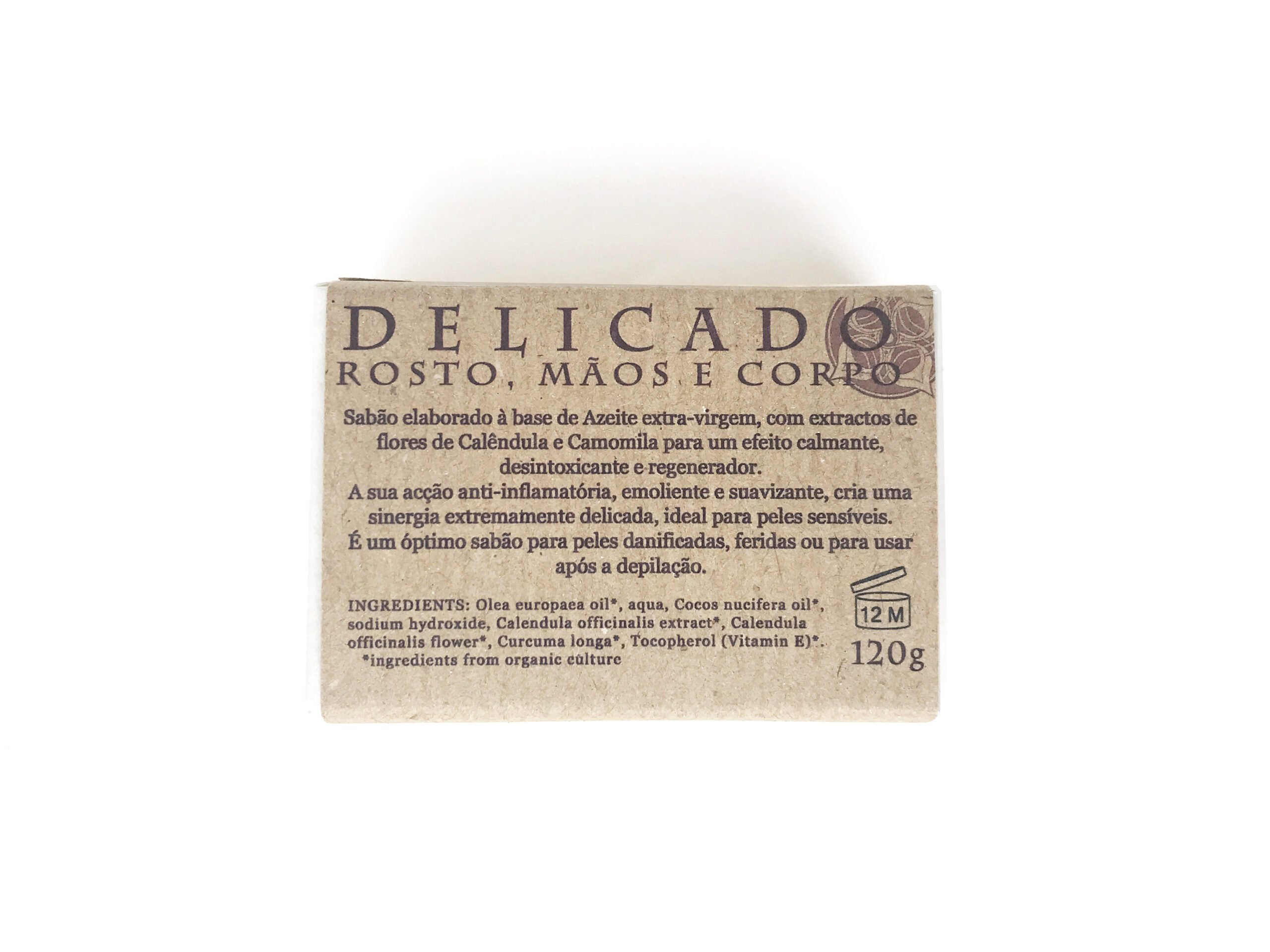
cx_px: 635
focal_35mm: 28
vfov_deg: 49.7
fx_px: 1027
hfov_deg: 63.4
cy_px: 476
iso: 20
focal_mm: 3.99
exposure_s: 1/929
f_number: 1.8
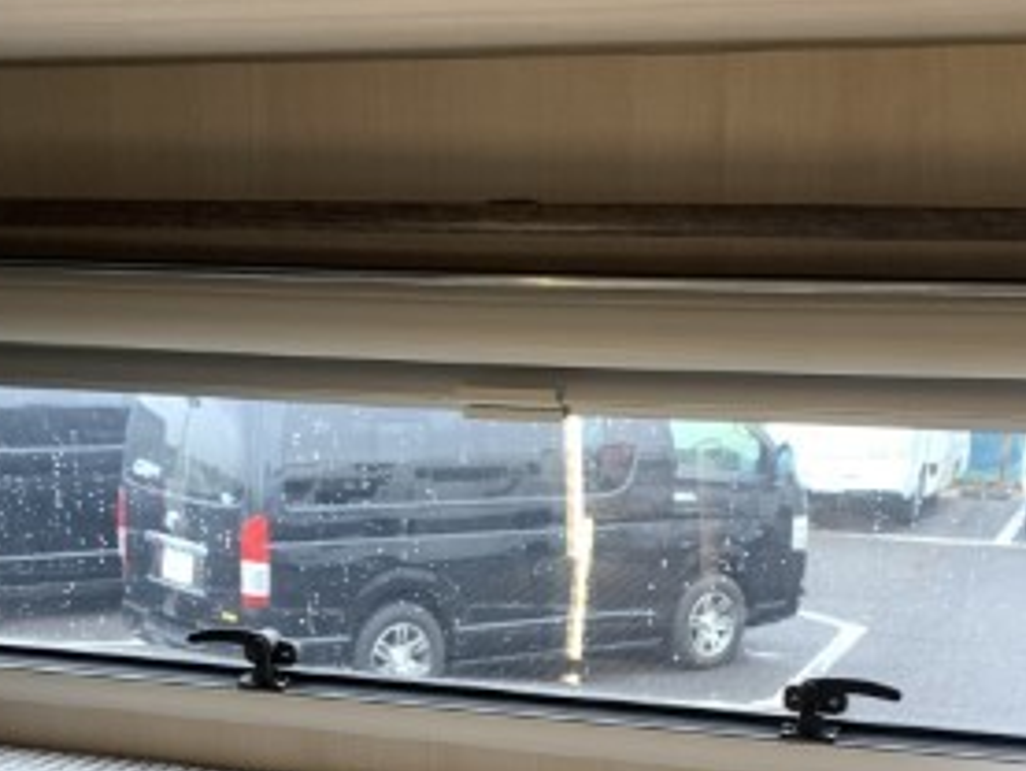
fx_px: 1779
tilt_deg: -16.9
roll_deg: -2.0
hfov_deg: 32.2
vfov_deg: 23.0
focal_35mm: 60
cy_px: 845
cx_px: 478
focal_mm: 4.25
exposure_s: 1/80
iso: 100
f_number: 1.8
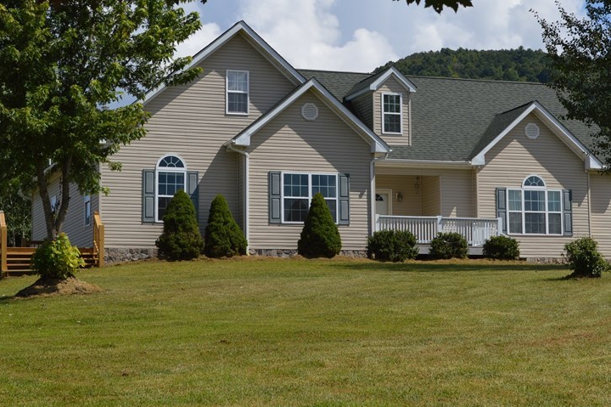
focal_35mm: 86
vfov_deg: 15.8
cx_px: 377
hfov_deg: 23.6
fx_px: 1459
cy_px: 116
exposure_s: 1/320
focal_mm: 38
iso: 100
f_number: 9
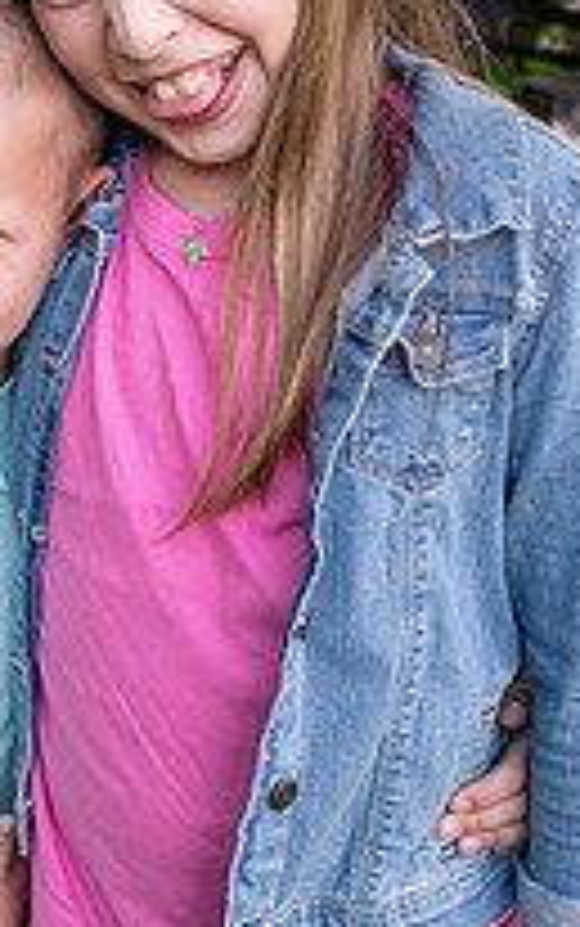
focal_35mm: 78
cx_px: 27
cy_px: 396
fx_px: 1970
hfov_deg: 16.5
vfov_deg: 26.4
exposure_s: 1/200
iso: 800
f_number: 5.6
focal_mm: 35
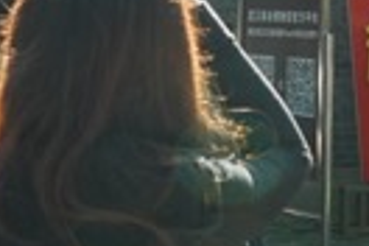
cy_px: -109
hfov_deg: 12.2
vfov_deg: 8.0
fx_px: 1732
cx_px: 224
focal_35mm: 169
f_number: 7.1
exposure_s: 1/320
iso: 500
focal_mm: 31
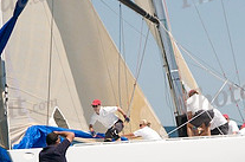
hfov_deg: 7.6
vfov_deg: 5.0
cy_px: 164
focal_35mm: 273
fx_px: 1856
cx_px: 118
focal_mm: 65
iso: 400
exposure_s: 1/1600
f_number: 8
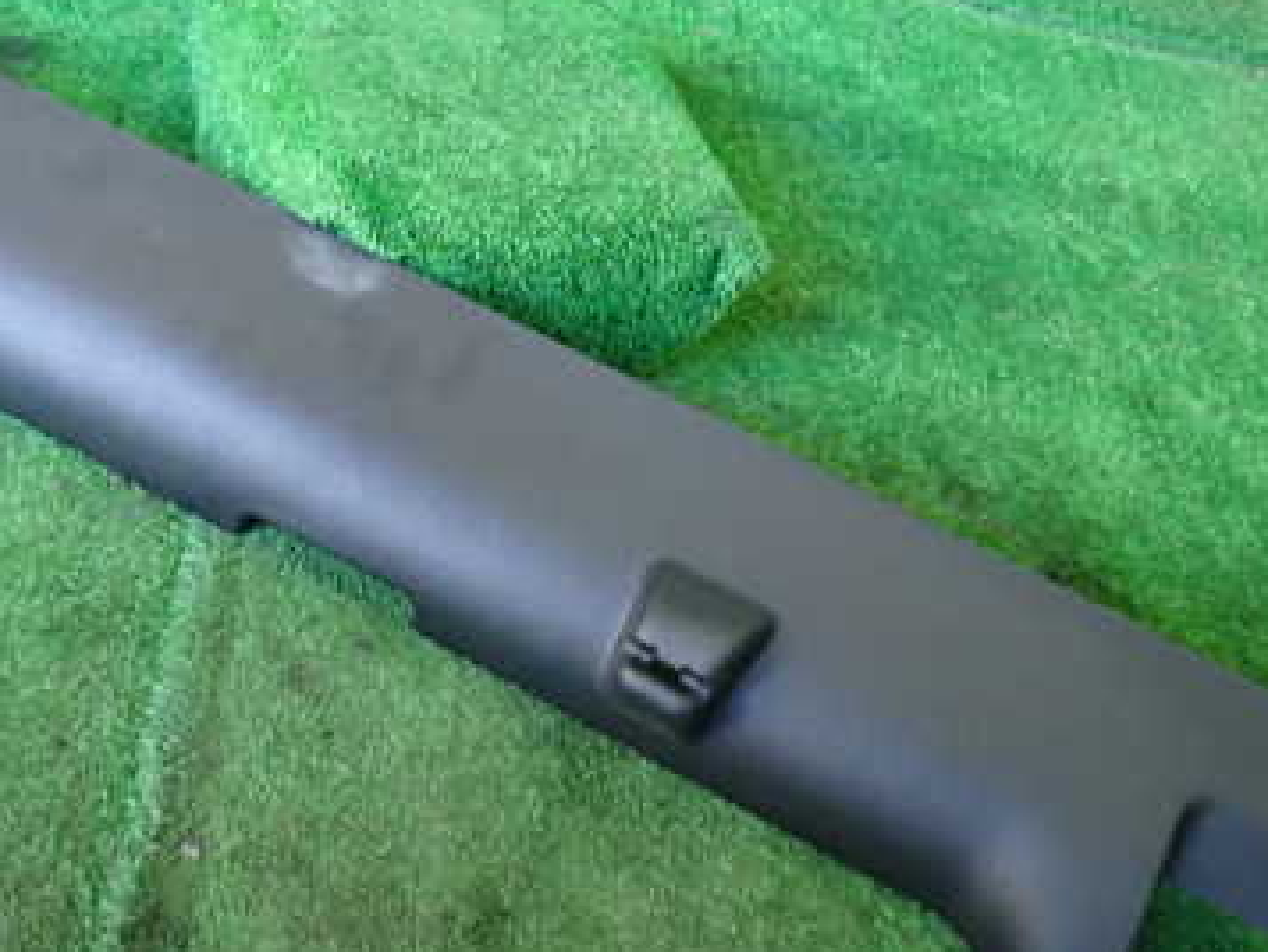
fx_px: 1539
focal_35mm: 42
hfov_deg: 44.2
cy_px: 380
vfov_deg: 34.3
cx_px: 433
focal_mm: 4.5
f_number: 2
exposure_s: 1/30
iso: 320
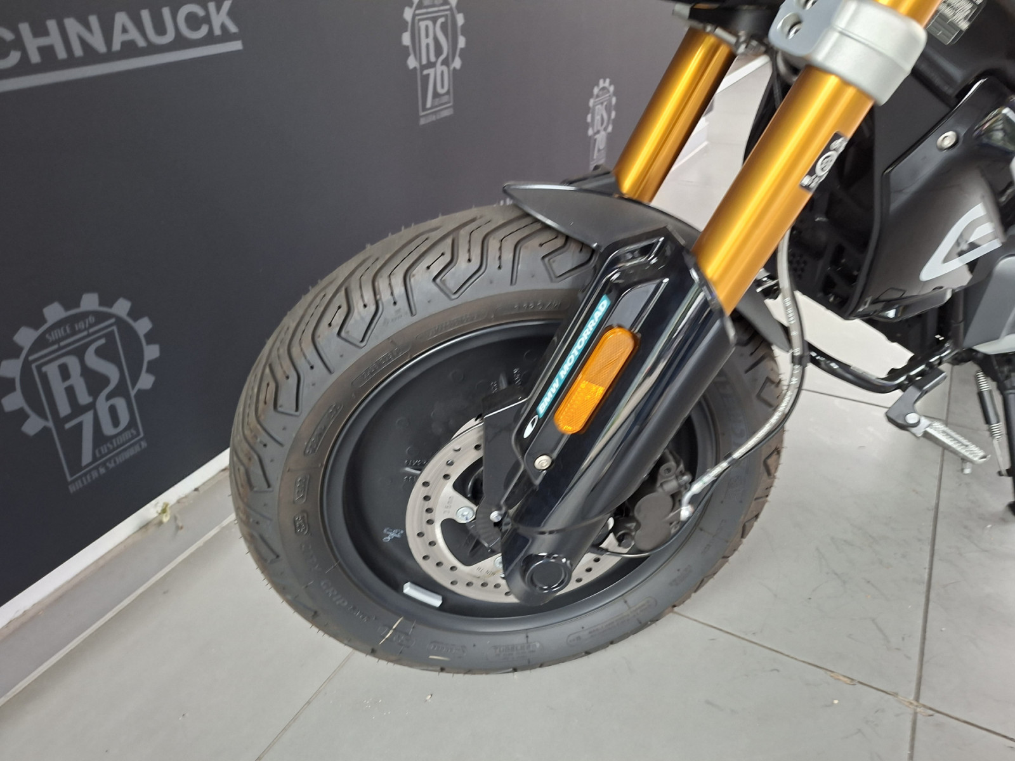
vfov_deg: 58.9
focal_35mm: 23
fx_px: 674
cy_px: 380
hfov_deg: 73.9
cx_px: 508
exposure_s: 1/30
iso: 320
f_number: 1.8
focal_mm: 5.54
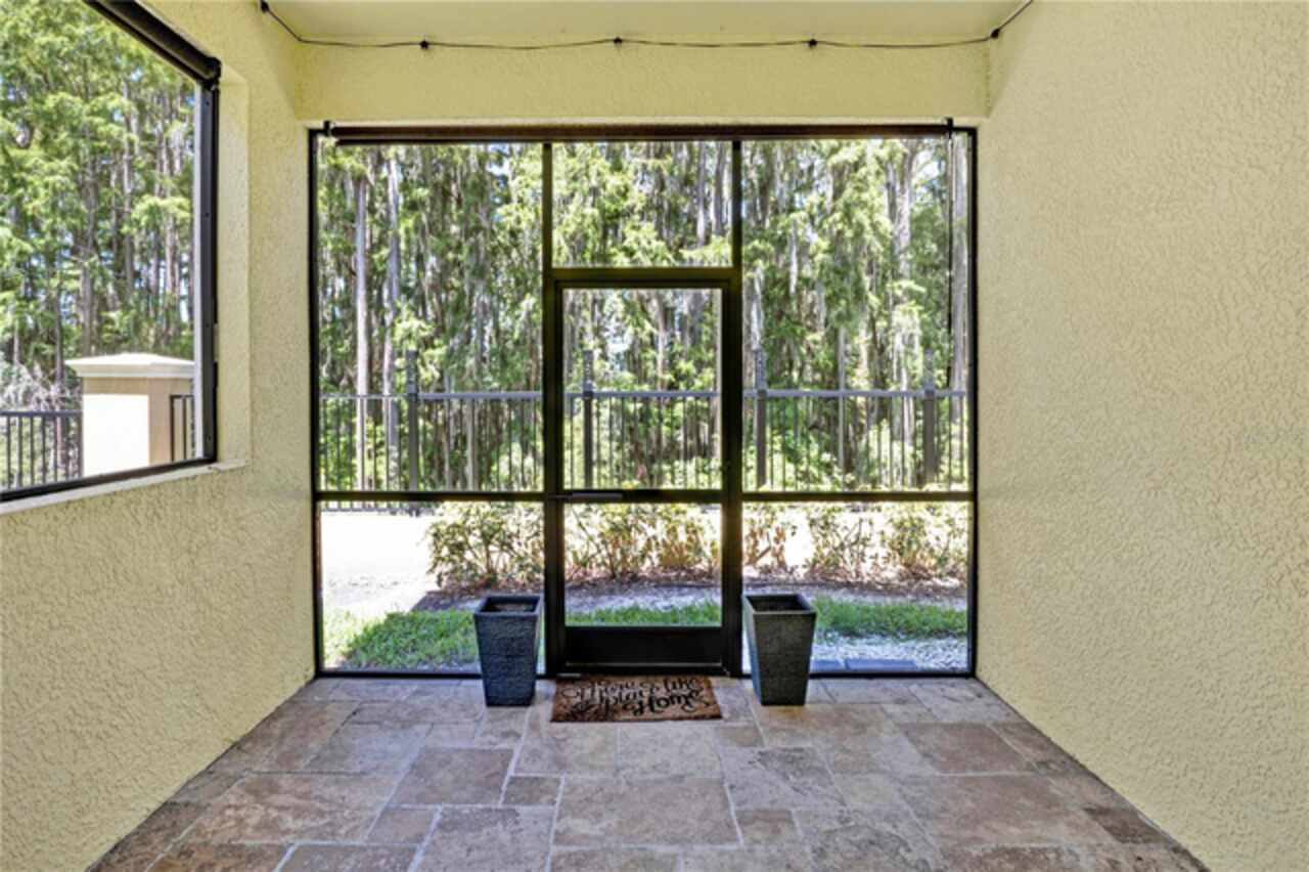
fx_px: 600
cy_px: 436
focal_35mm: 16
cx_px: 654
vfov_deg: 72.0
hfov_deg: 95.0
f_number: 16
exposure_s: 1/6
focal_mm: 11
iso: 320
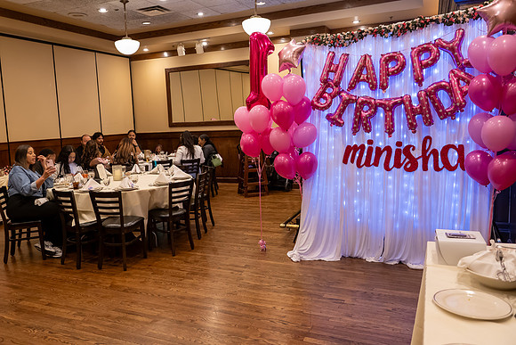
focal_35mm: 27
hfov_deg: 66.4
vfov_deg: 47.2
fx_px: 393
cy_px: 160
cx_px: 236
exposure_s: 1/50
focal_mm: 17
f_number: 2.8
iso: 1000
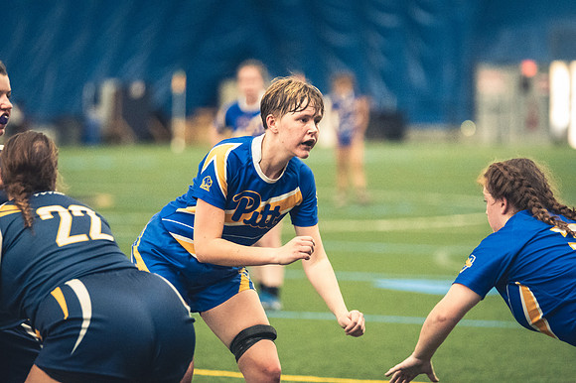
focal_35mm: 270
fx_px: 4317
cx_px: 288
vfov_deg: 5.1
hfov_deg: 7.6
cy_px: 192
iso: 12800
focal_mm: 180
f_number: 2.8
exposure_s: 1/500
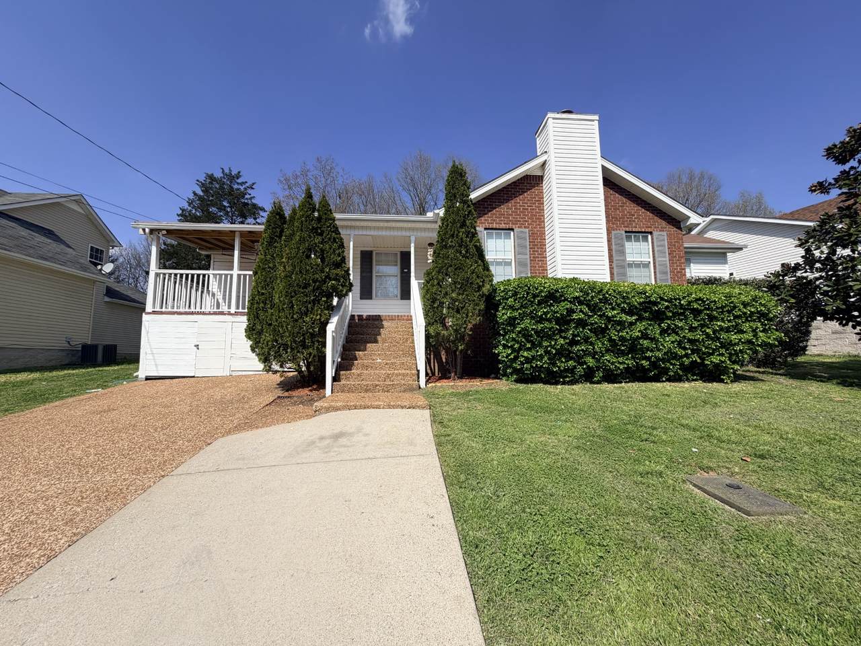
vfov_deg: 85.7
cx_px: 430
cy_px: 323
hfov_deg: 102.1
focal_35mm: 14
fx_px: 348
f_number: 2.2
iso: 20
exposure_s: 1/1235
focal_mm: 2.22
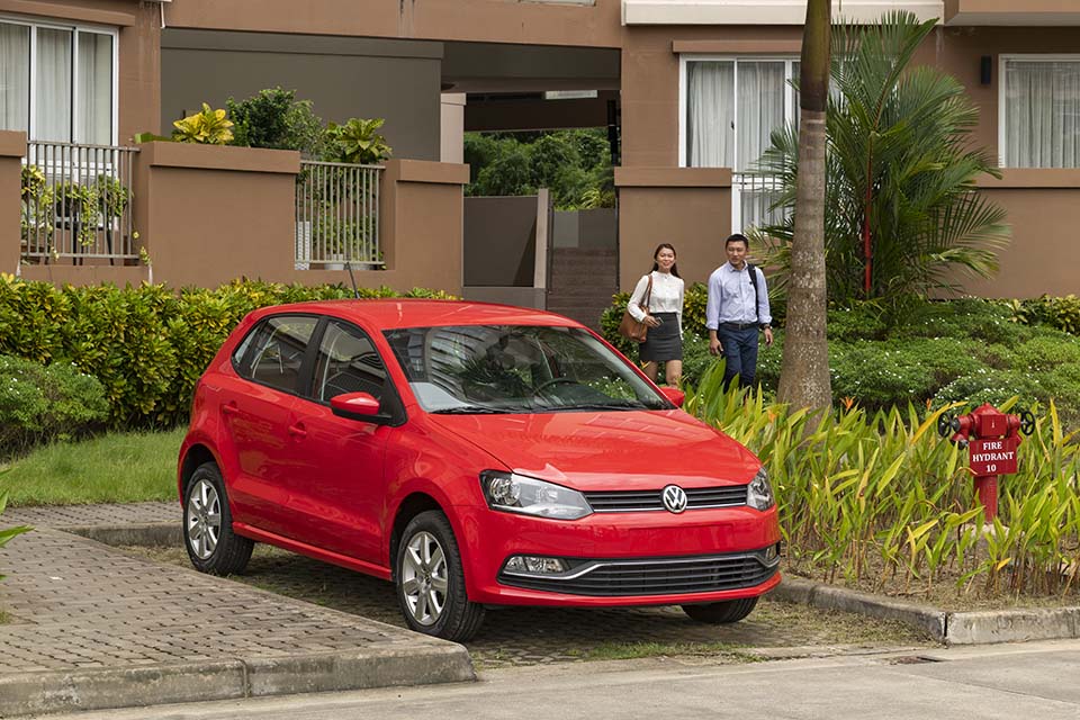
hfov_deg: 28.1
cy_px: 360
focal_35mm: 72
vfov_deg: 18.9
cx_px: 540
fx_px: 2160
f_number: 10
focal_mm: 72
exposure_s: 1/250
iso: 250
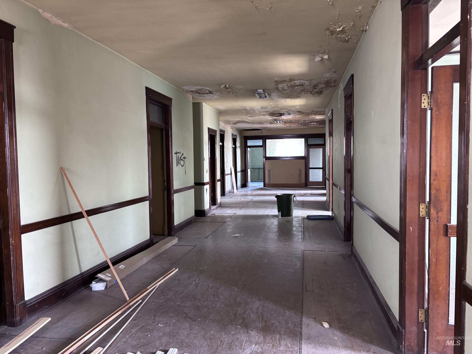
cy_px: 177
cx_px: 236
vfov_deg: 53.1
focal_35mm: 26
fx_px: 355
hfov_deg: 67.3
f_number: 1.6
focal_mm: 5.96
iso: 250
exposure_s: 1/60
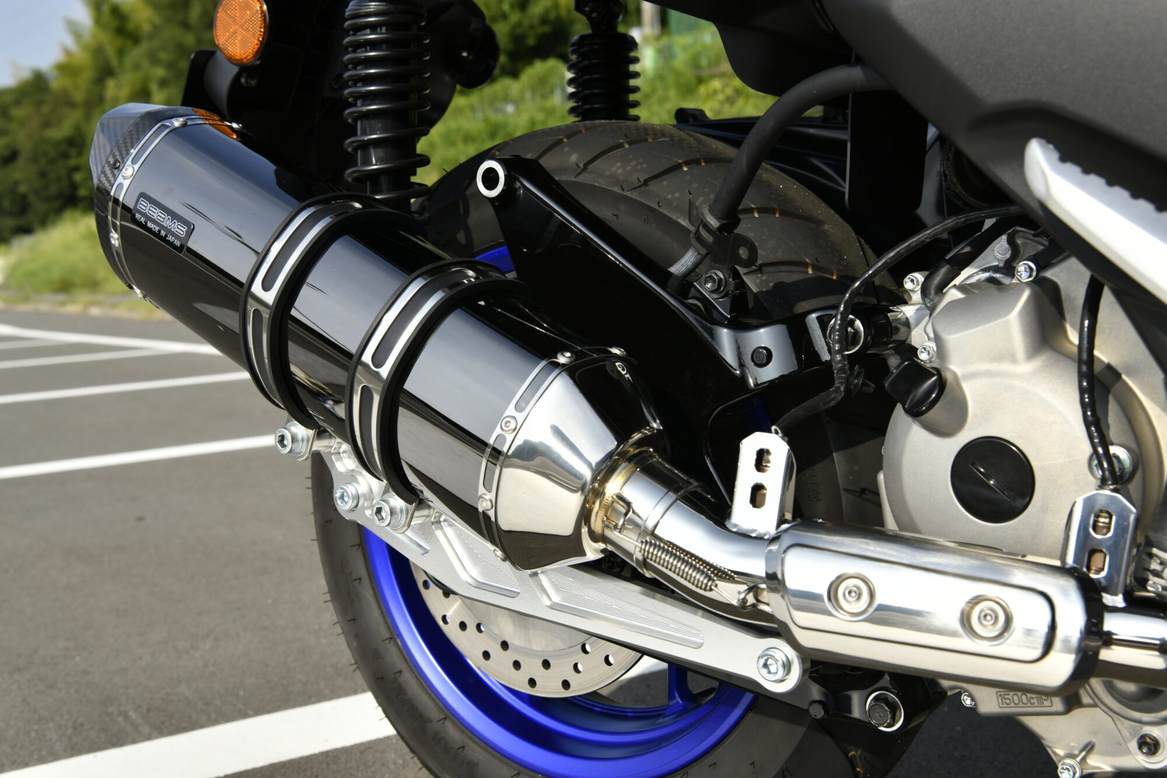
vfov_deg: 29.2
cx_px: 584
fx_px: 1491
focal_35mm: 46
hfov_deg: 42.7
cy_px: 389
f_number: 10
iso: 500
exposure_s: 1/1000
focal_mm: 46
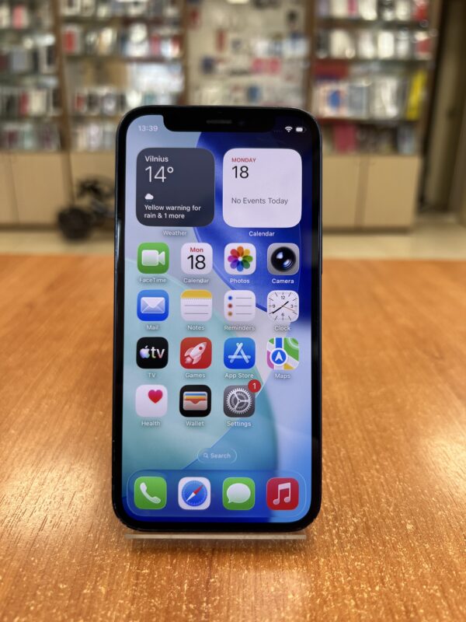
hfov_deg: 53.1
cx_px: 233
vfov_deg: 67.3
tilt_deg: -20.9
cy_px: 311
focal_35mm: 26
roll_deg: -0.3
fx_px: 467
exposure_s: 1/100
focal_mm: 5.7
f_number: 1.5
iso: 64
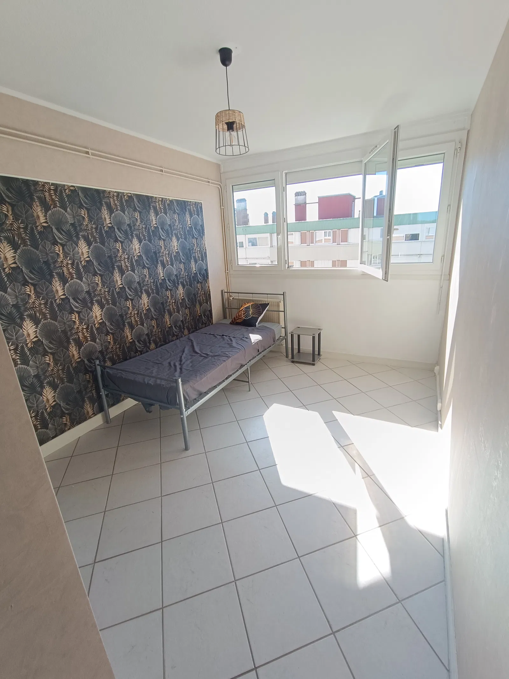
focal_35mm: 16
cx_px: 254
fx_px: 314
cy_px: 340
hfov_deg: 78.1
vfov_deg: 94.5
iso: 50
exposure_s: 1/130
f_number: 2.2
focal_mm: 1.66
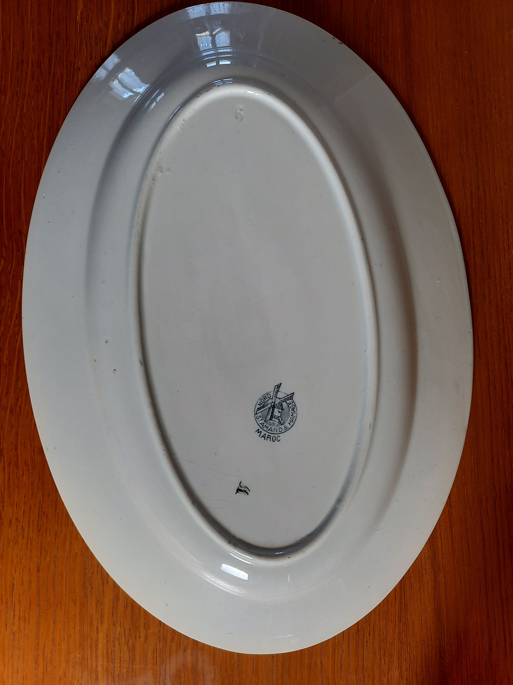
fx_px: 494
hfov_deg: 54.9
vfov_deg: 69.4
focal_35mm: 25
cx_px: 256
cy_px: 342
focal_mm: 4.6
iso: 40
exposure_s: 1/50
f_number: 2
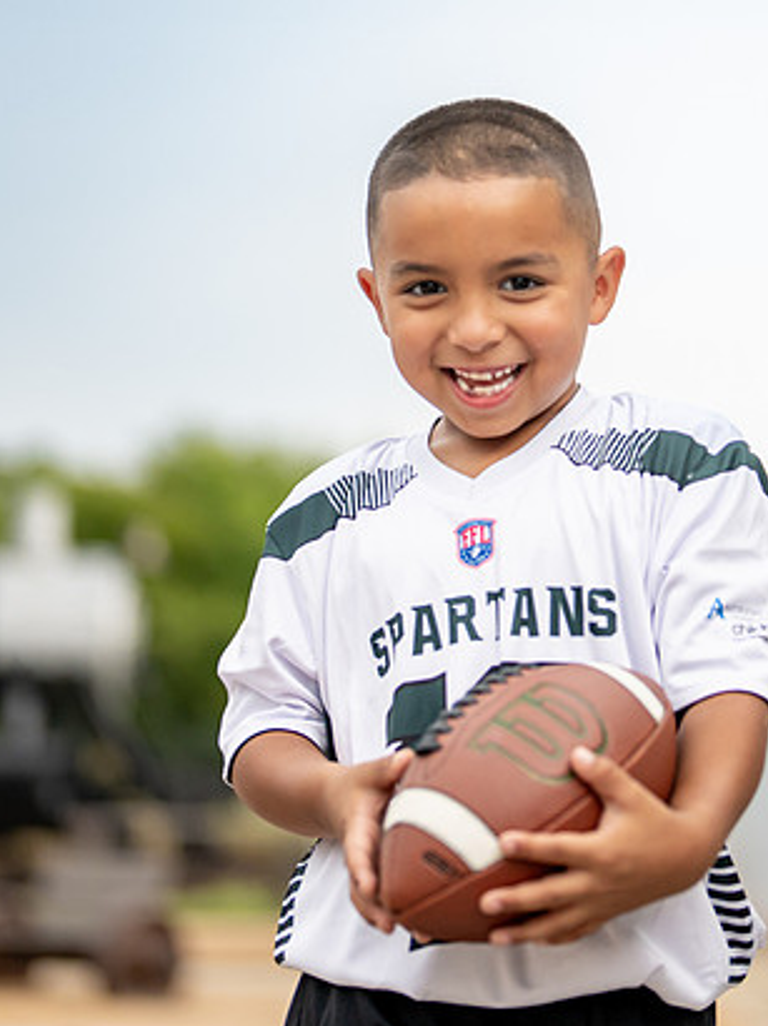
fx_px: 3287
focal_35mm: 111
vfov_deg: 17.6
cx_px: 657
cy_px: 267
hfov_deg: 13.2
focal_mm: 50
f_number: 1.2
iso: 400
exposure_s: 1/1250
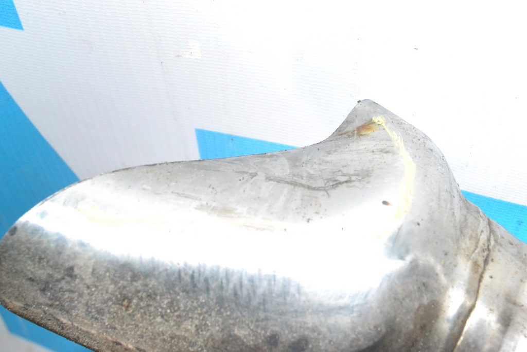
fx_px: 747
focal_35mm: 51
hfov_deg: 38.9
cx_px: 264
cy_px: 176
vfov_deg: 26.5
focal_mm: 34
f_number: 10
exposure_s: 1/80
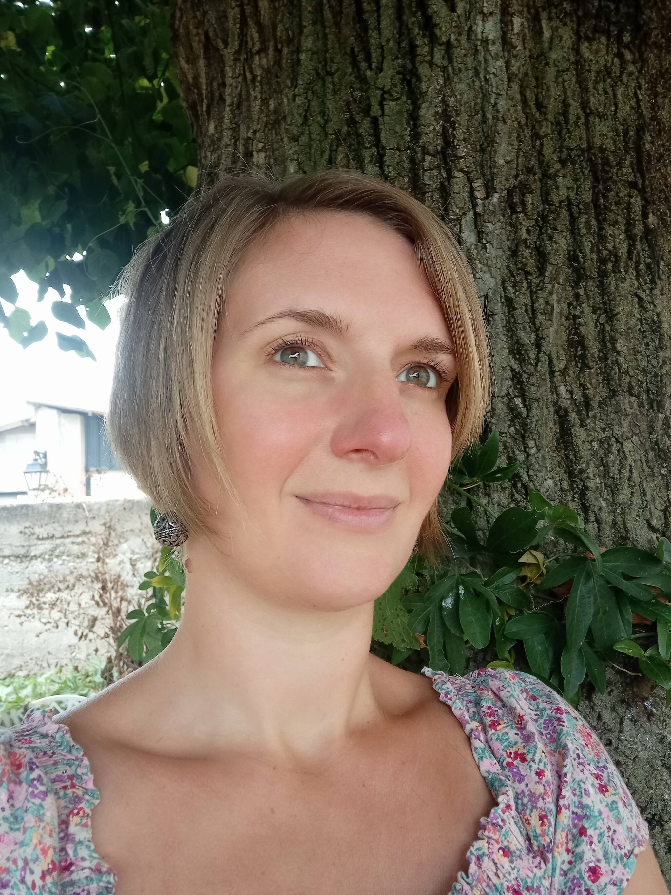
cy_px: 448
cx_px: 336
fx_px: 724
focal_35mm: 28
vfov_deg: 63.4
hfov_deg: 49.7
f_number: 2.25
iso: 130
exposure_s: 1/50
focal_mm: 3.74
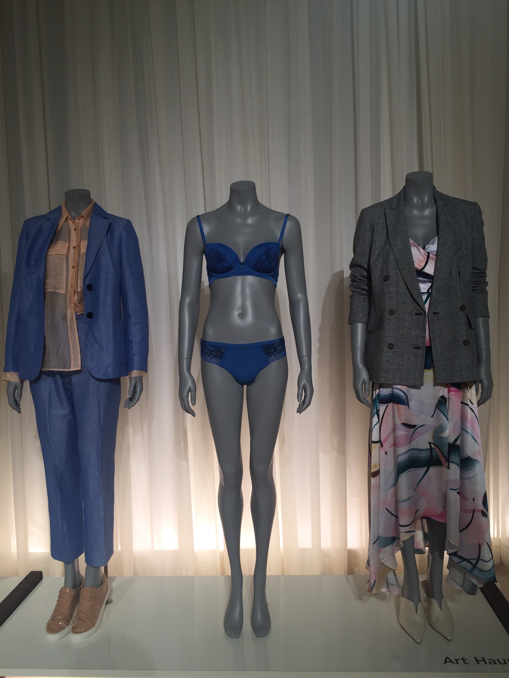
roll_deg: +1.6
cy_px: 339
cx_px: 254
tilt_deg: -3.6
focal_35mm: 29
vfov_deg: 61.7
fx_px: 569
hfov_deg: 48.2
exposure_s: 1/50
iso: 40
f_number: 2.2
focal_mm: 4.15
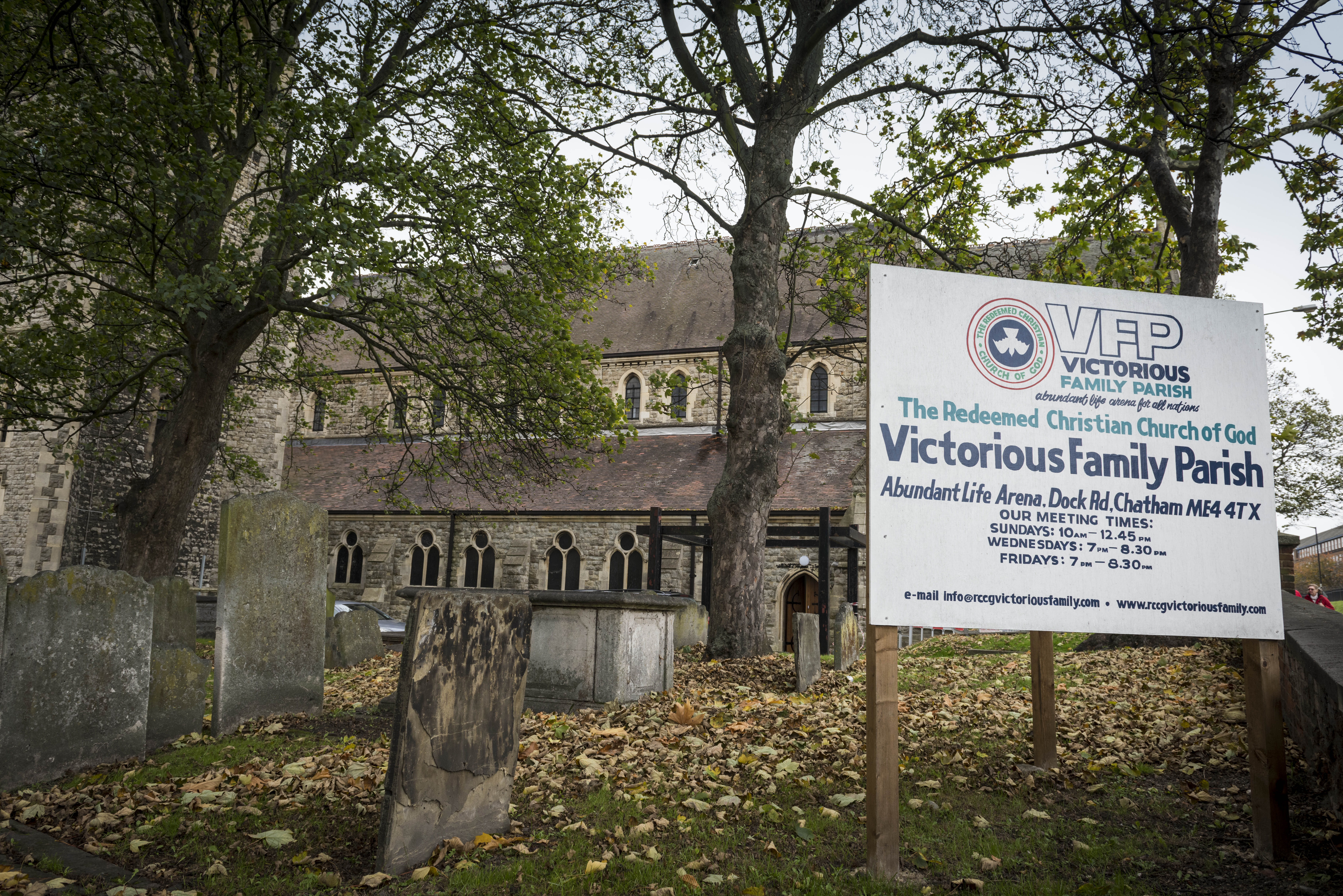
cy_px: 448
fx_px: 896
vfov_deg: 53.2
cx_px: 672
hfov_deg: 73.7
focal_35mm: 24
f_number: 8
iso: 320
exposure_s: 1/90
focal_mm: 24
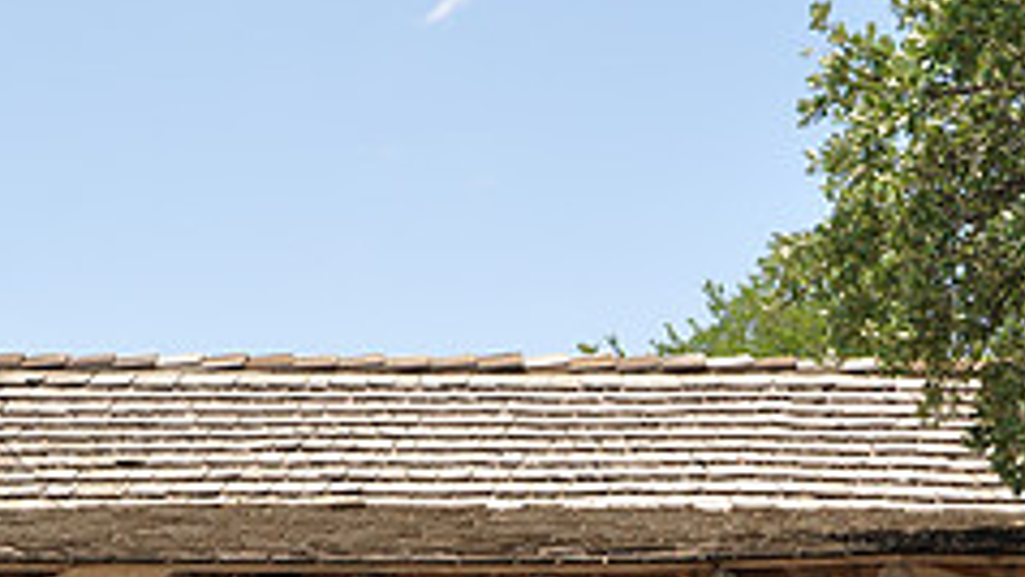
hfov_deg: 26.4
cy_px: 583
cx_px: 573
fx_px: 2182
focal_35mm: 80
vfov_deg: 14.8
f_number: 7.1
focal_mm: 21
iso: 200
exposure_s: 1/200
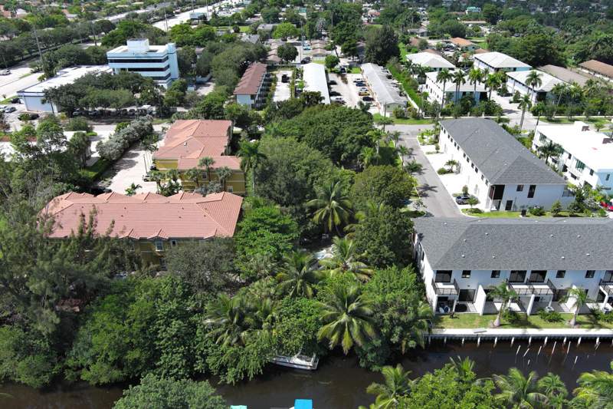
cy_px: 204
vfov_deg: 44.9
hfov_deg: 63.7
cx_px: 306
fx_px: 494
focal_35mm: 29
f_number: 2.8
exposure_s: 1/867
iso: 100
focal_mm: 10.57
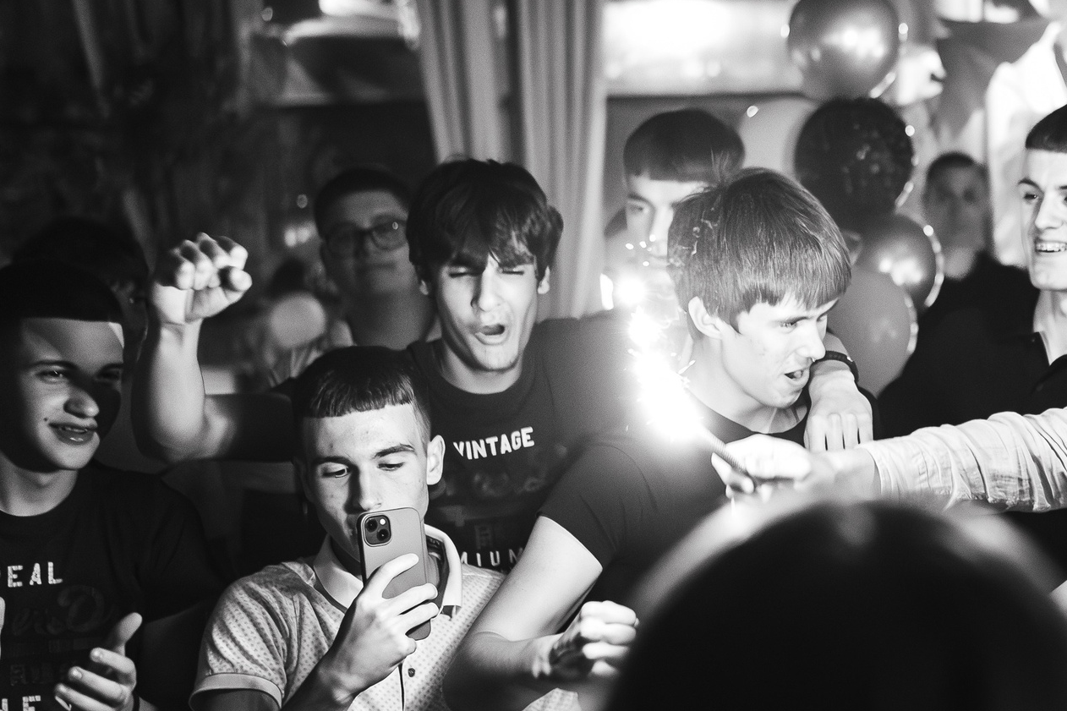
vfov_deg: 19.1
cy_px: 467
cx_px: 1054
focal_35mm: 71
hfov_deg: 27.0
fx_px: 2104
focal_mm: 35
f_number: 1.6
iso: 8000
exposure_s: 1/160
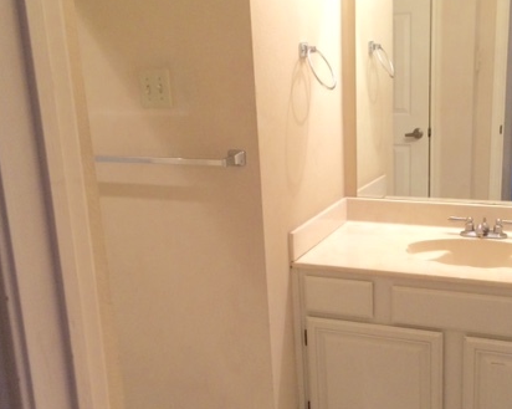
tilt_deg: -13.9
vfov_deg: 34.1
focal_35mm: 44
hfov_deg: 41.8
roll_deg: +2.2
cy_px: 235
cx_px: 308
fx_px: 666
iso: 100
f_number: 2.2
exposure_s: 1/30
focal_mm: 4.15
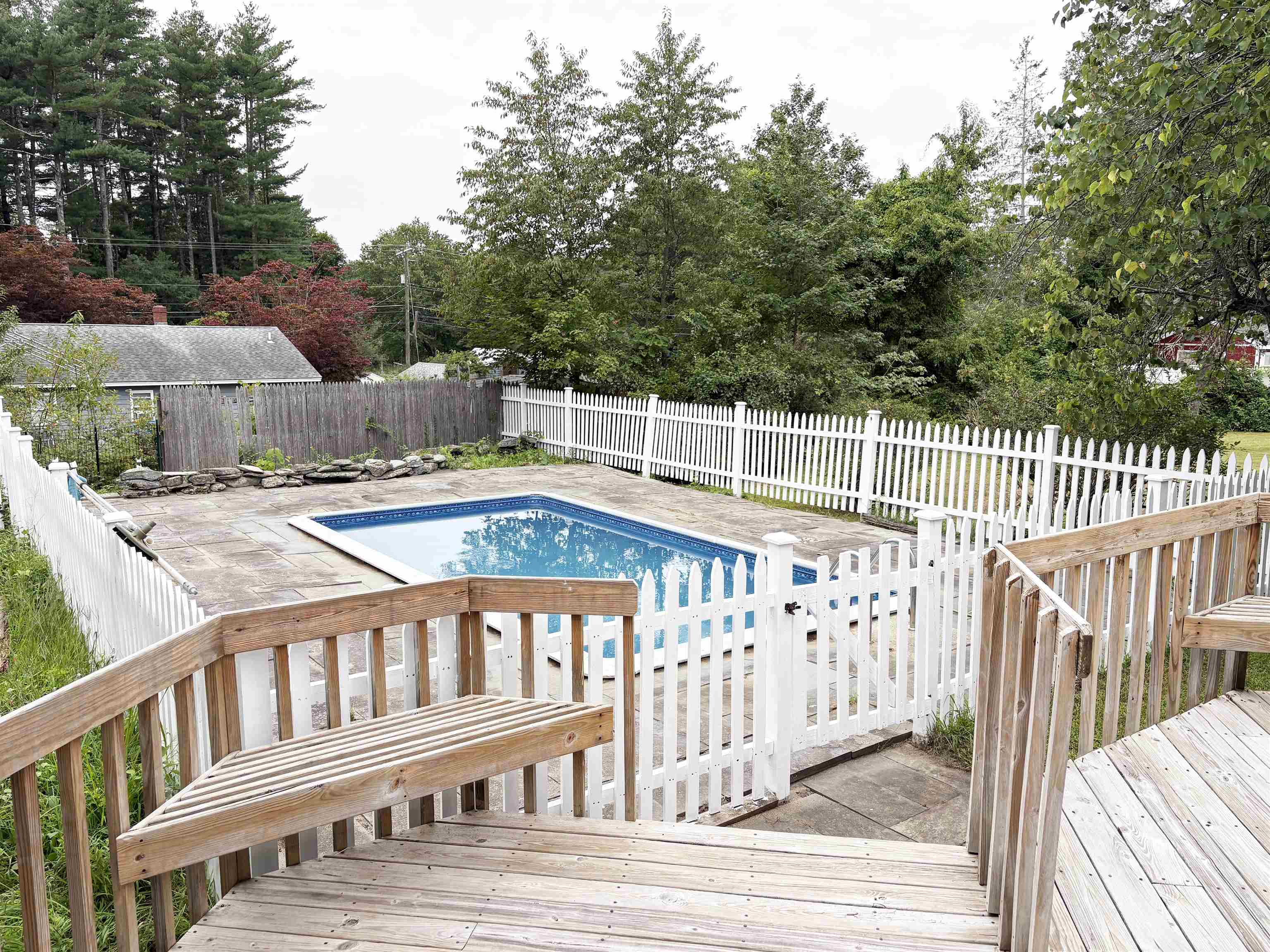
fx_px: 954
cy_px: 476
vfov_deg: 53.1
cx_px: 635
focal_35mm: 26
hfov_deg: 67.3
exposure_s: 1/673
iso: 50
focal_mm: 5.96
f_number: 1.6
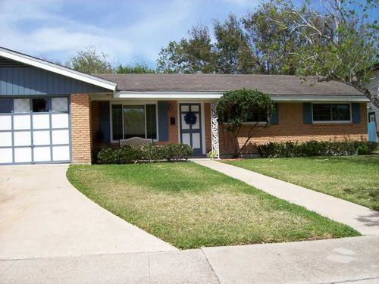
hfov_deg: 51.4
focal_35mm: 36
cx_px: 190
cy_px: 142
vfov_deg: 39.7
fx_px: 394
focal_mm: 6
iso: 80
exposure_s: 1/733
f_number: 4.8
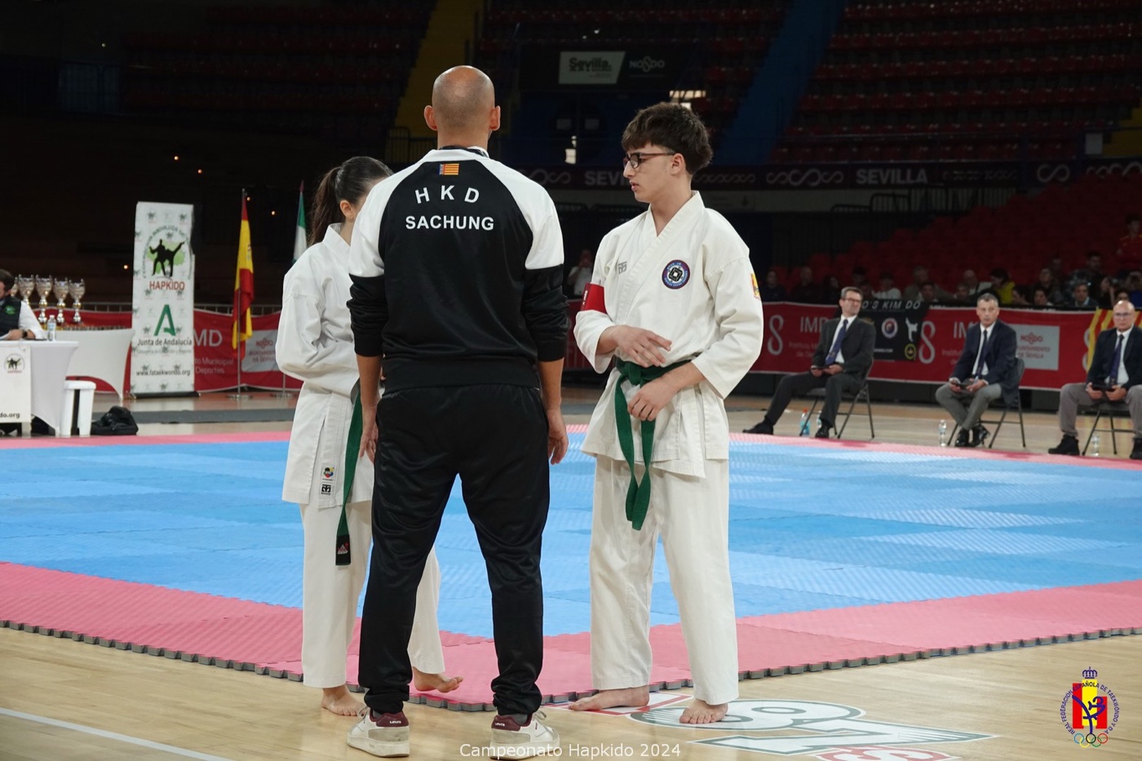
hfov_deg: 24.5
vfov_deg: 16.5
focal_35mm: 83
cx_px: 571
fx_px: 2632
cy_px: 380
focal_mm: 30.5
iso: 800
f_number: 3.5
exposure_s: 1/640
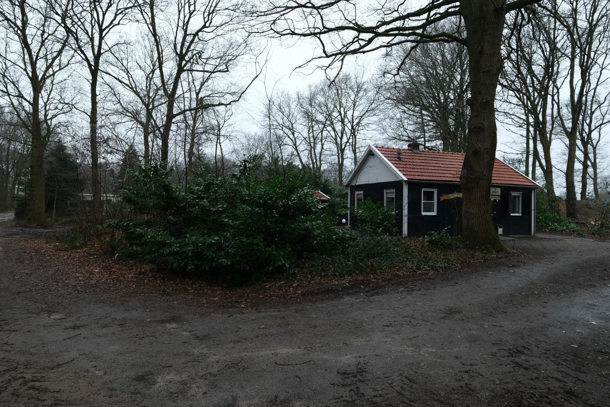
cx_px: 305
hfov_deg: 100.4
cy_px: 204
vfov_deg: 77.3
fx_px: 254
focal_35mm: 15
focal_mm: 10
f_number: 5.6
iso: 250
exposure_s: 1/125
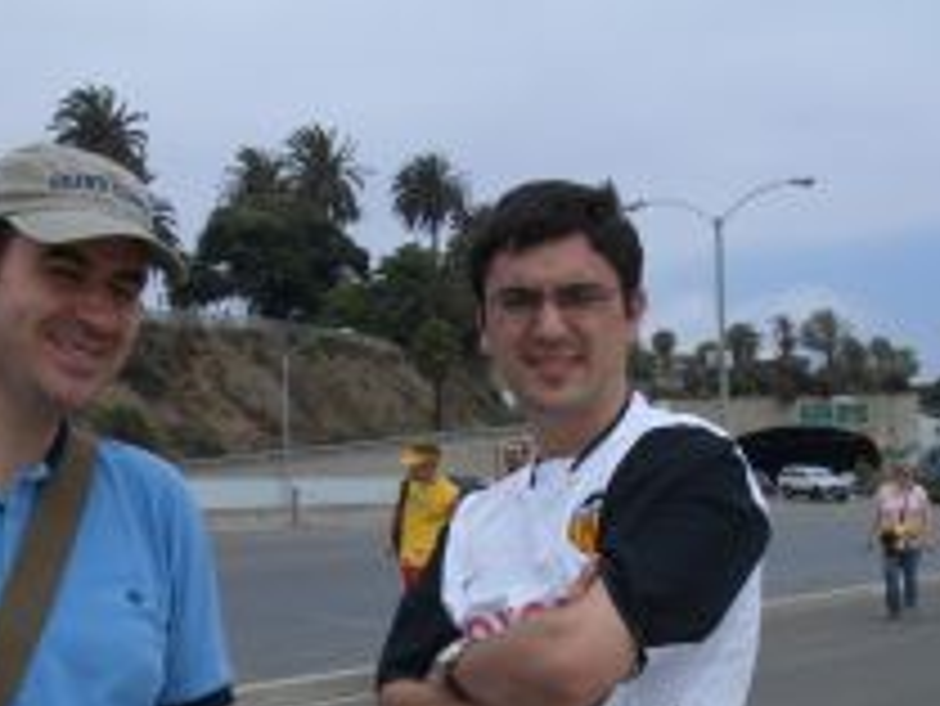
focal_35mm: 67
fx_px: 1820
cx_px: 436
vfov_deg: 21.7
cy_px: 562
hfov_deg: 28.9
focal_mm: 5.8
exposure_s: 1/1250
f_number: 4.3
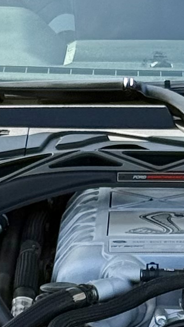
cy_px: 422
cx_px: 142
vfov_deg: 7.3
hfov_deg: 4.2
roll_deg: -0.1
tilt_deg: -19.2
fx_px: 2533
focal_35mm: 292
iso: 64
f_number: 1.78
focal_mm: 6.76
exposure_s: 1/1264
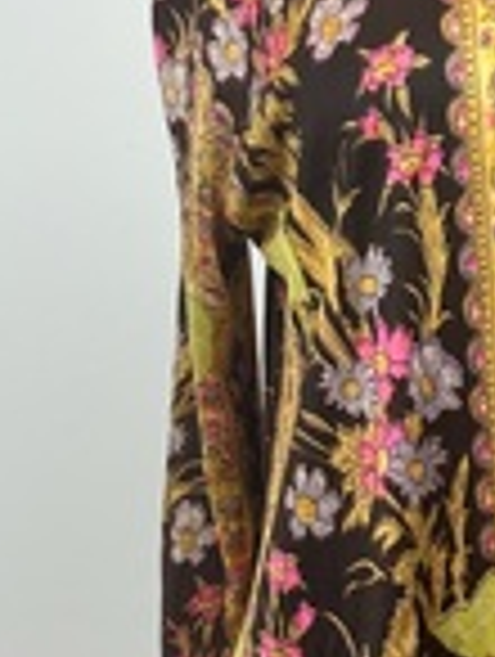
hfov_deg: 20.0
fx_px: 1350
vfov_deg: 27.3
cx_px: 513
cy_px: 378
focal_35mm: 71
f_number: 1.6
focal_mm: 5.1
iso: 40
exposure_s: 1/234
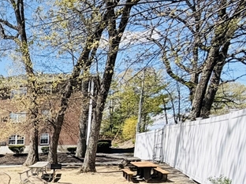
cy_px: 197
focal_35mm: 46
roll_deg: +0.9
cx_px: -98
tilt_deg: -6.9
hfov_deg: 29.8
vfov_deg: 28.9
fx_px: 327
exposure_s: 1/770
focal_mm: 2.22
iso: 32
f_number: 2.2
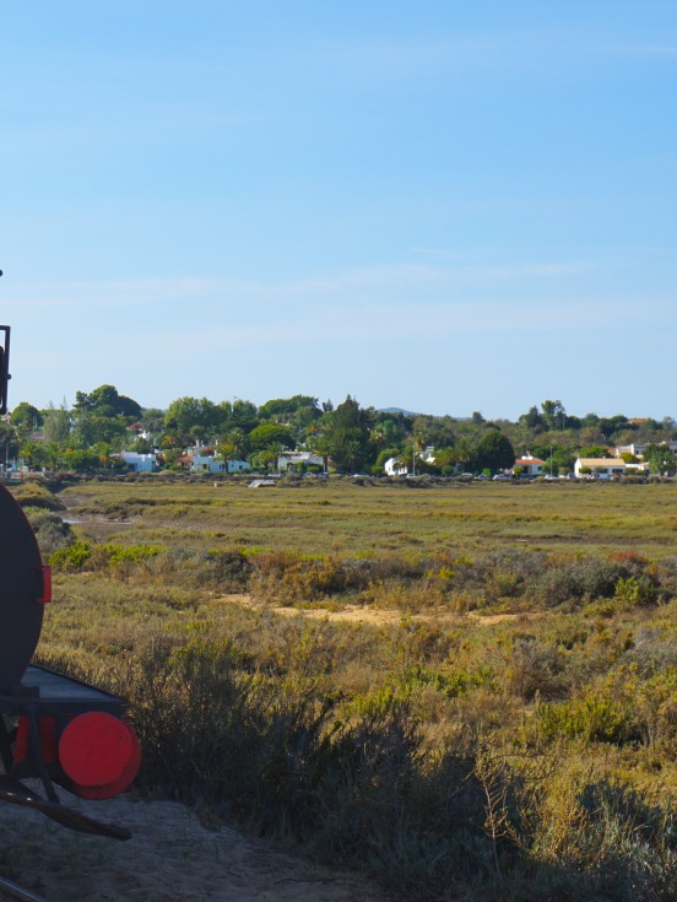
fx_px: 2391
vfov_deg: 21.3
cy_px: 444
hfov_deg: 16.0
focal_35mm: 92
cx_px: 109
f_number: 13
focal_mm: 39
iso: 160
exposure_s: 1/250
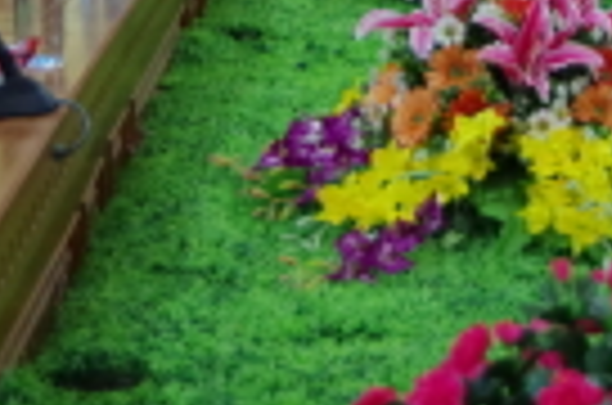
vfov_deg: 7.8
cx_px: 436
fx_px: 2883
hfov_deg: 12.1
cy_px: -315
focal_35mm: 170
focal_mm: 28
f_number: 4
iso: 1600
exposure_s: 1/60
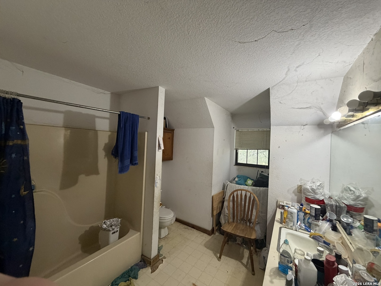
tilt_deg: -0.3
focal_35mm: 14
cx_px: 190
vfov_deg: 85.7
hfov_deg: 102.1
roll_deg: -2.7
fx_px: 154
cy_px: 143
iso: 400
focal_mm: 2.22
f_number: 2.2
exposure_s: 1/60
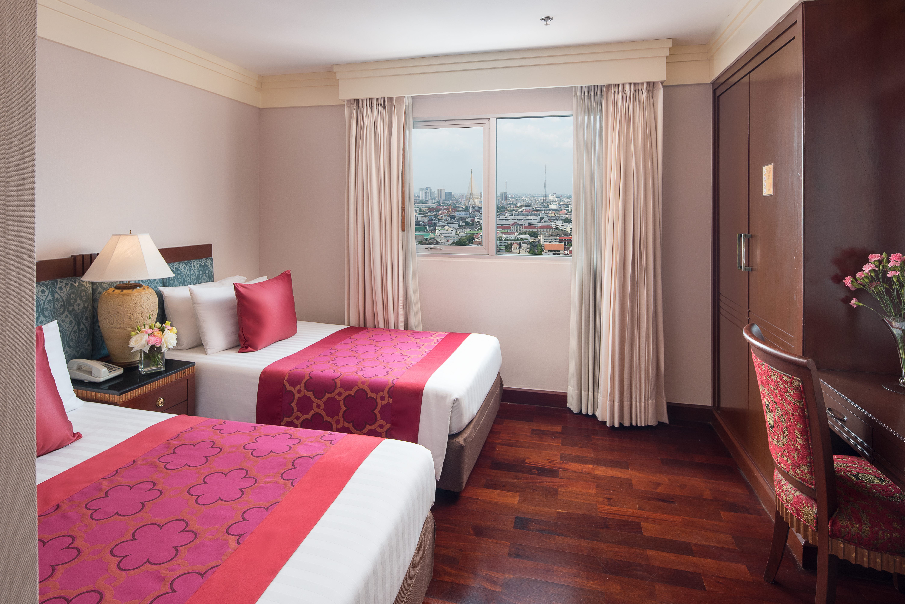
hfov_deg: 86.9
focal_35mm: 19
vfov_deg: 64.6
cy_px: 302
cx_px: 452
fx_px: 478
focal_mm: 19
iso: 320
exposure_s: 1/10
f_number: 8
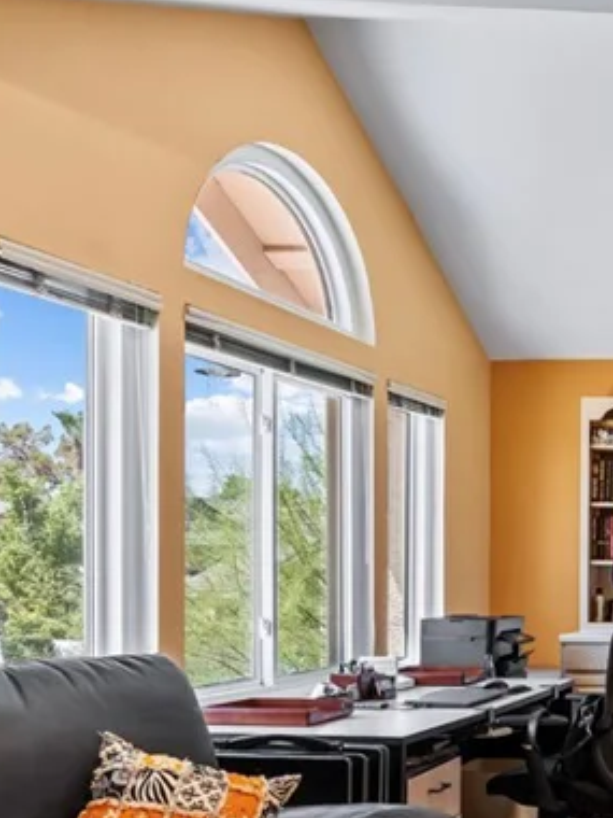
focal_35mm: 44
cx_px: 873
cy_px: 567
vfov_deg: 42.2
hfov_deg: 26.0
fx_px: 1039
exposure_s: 1/1.25
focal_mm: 17
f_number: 8
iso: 400
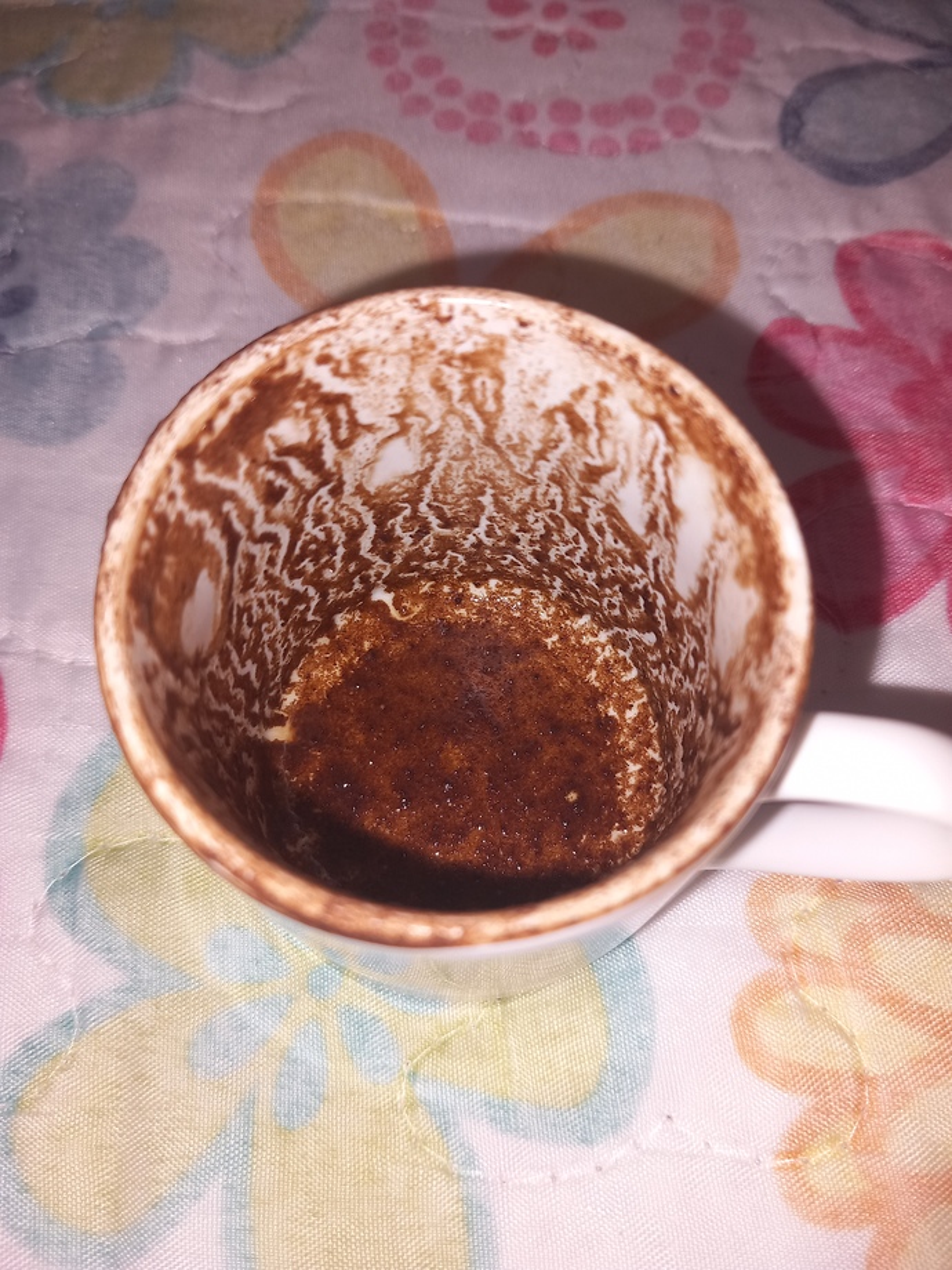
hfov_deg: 51.4
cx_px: 476
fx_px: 990
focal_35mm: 27
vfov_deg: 65.3
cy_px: 635
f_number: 1.8
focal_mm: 4
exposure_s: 1/100
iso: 40
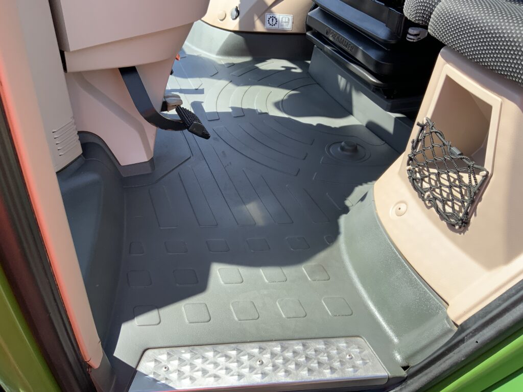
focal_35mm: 29
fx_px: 438
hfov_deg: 61.7
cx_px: 262
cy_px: 196
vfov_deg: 48.2
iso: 16
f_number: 1.8
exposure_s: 1/346
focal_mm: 3
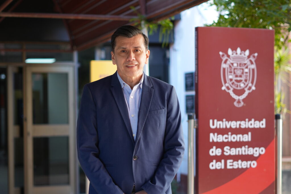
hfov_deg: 27.0
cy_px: 97
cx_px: 146
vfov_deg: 18.2
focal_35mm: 75
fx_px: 606
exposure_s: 1/250
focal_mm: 50
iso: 250
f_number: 1.8
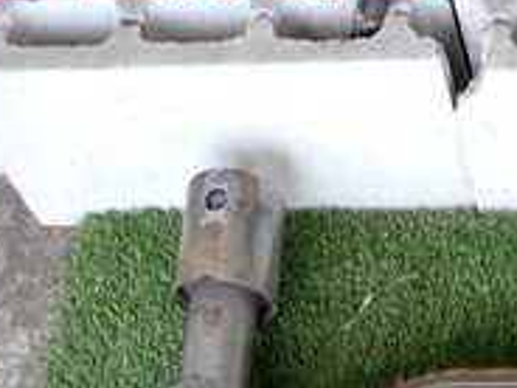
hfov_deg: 18.0
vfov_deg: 14.2
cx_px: 756
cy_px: 574
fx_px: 1464
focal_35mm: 98
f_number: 2.3
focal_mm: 5.4
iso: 160
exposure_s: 1/60
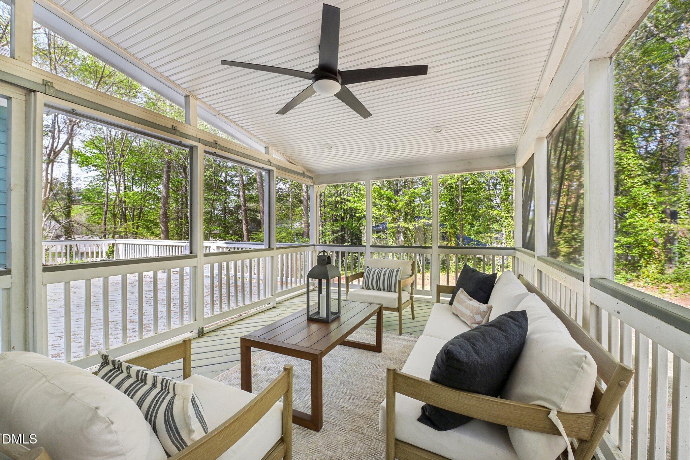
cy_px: 230
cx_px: 345
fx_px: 268
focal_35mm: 14
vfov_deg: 81.2
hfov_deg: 104.3
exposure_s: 1/50
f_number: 9
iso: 200
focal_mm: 14
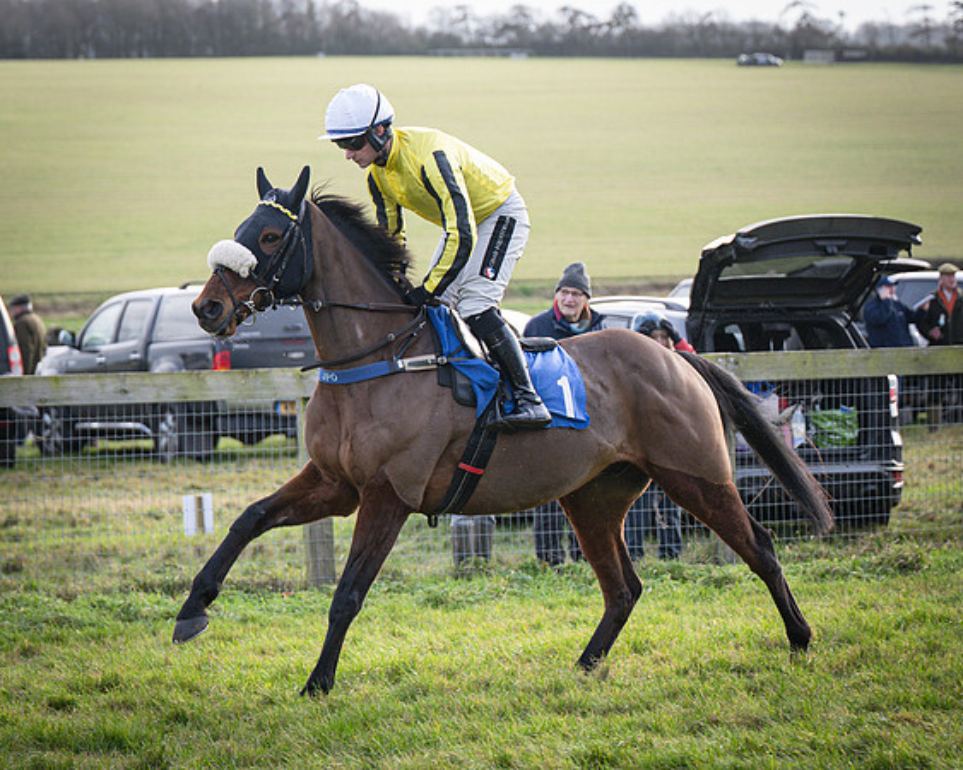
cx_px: 456
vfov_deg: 10.5
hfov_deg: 13.1
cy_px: 410
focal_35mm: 147
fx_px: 4183
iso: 800
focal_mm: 73
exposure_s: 1/2000
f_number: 2.8
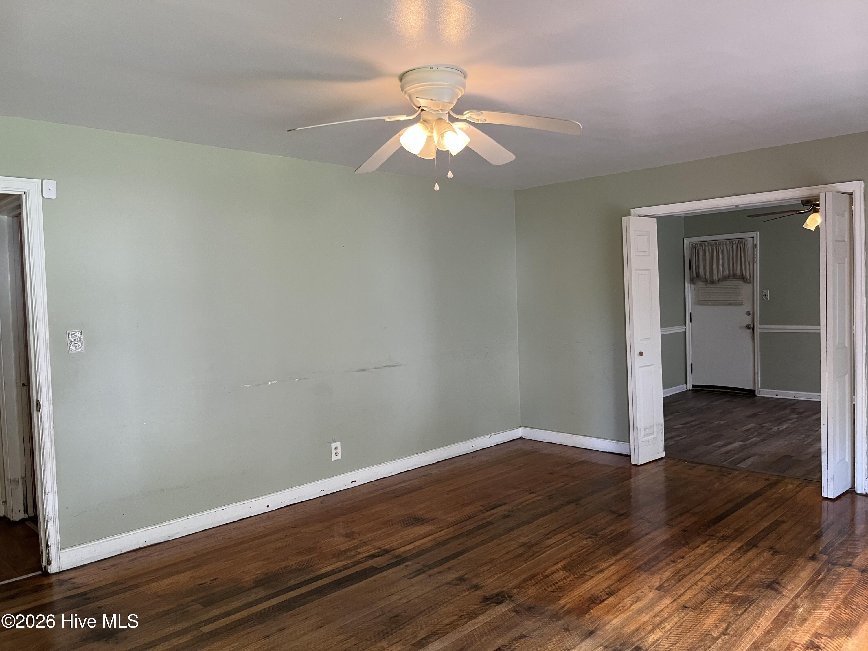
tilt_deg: -2.5
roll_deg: +1.8
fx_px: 652
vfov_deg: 53.1
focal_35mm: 26
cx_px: 434
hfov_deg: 67.3
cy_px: 326
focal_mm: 5.1
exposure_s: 1/60
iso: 160
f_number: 1.6
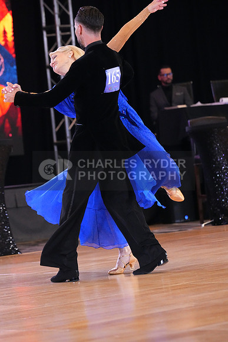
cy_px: 171
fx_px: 1709
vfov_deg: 11.4
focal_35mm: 180
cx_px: 114
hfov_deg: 7.6
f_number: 5.6
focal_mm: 180
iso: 12800
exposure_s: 1/400
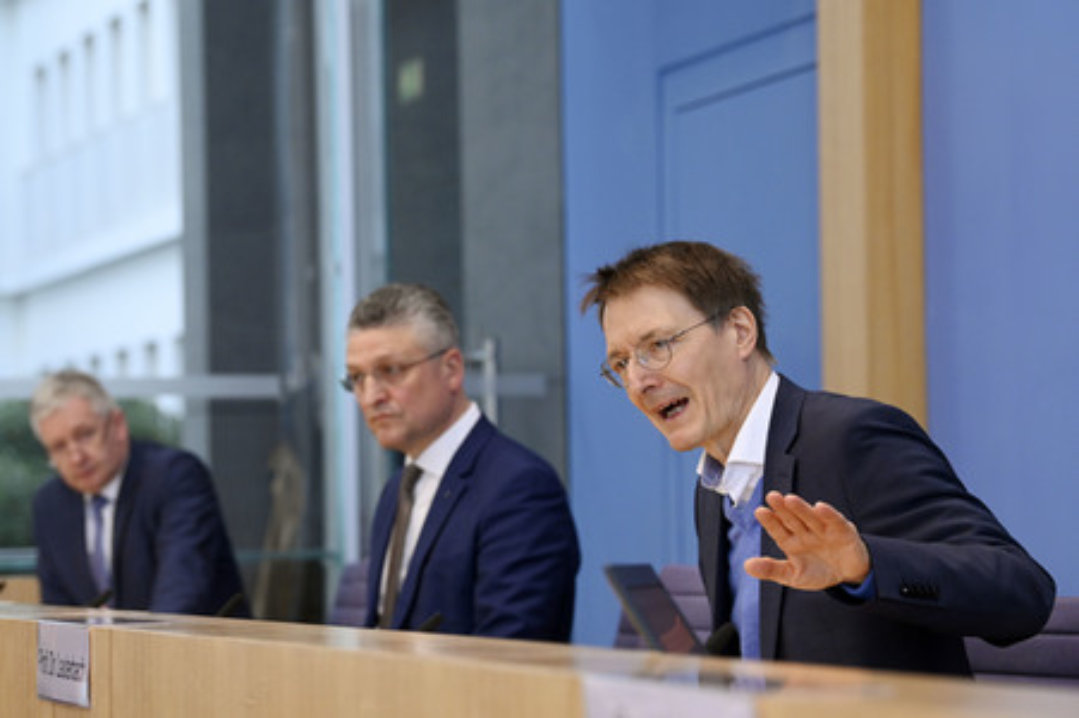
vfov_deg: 11.4
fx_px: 3594
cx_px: 540
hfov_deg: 17.1
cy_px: 359
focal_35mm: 120
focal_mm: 120
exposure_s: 1/640
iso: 3200
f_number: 5.6
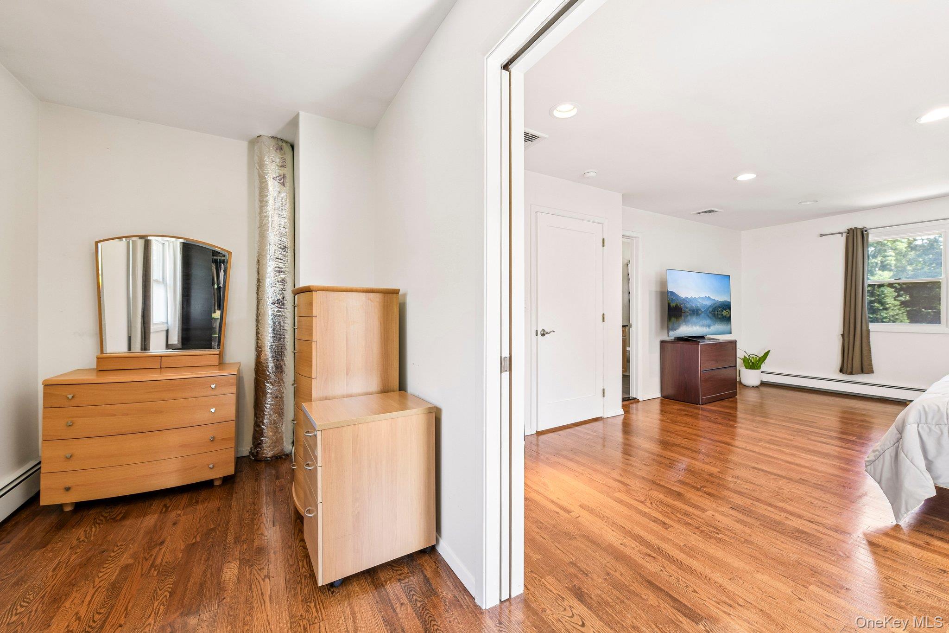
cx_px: 474
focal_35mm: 14
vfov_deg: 81.2
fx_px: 369
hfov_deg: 104.3
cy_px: 316
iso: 400
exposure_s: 1/10
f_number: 8
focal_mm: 14
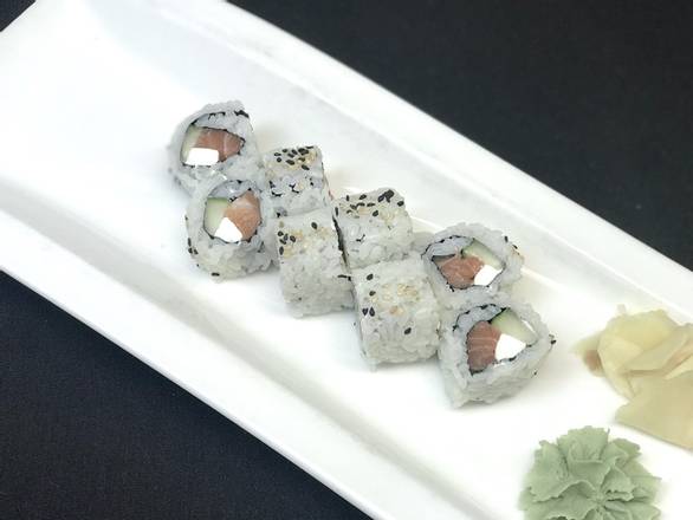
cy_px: 260
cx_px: 346
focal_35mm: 57
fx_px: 1142
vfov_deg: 25.7
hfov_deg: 33.8
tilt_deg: -57.7
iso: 50
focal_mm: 6.6
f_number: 2.8
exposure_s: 1/60
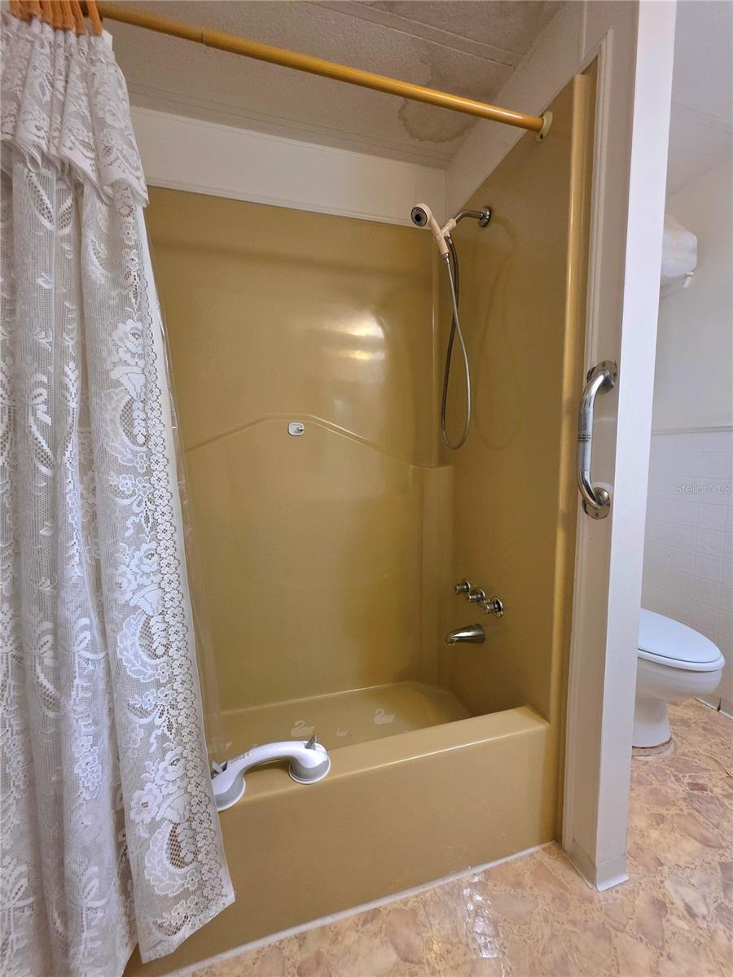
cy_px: 488
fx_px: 367
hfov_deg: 89.9
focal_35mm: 13
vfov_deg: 106.2
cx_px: 366
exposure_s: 1/60.2
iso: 1000
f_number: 1.9
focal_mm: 2.2
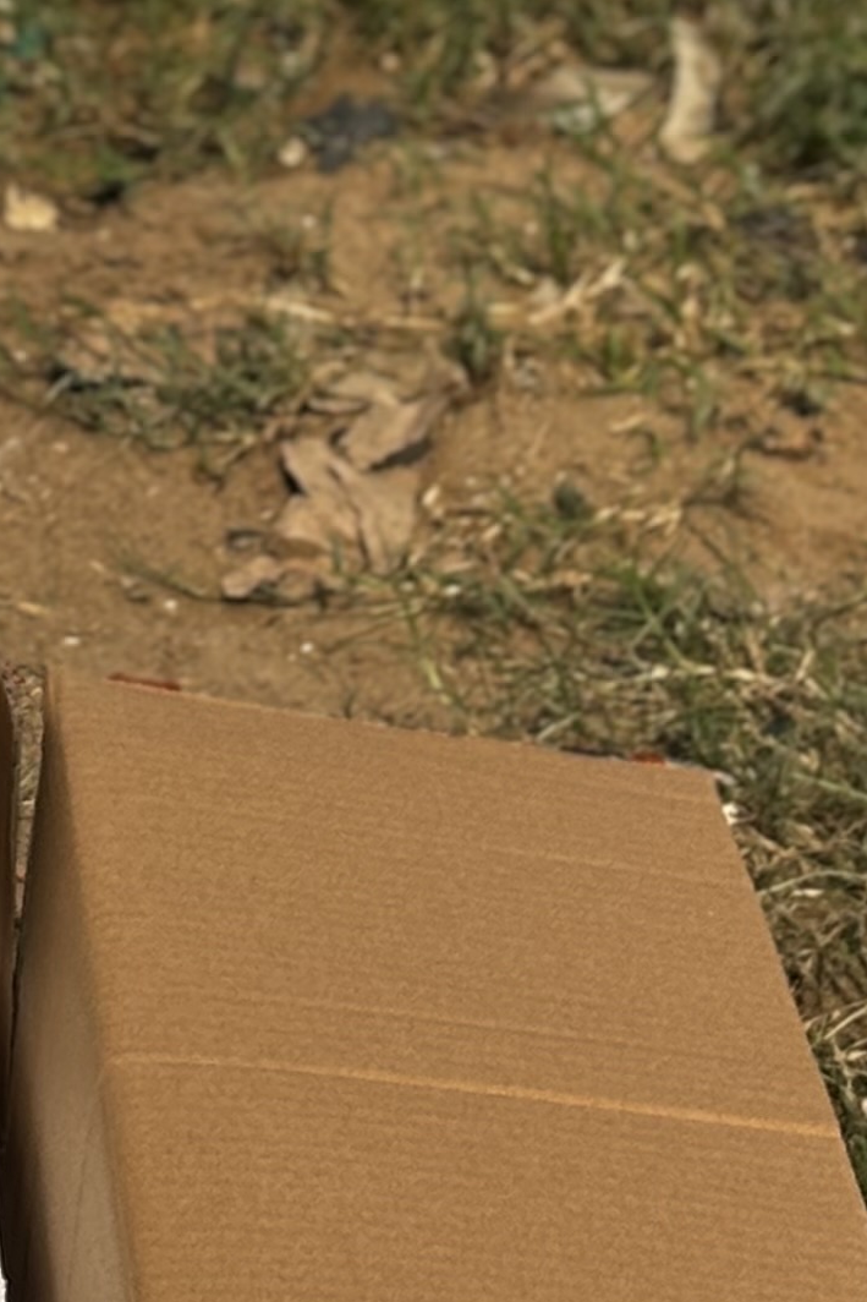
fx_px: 7407
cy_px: -1158
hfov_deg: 6.6
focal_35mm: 205
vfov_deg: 9.5
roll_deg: -1.4
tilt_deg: -15.8
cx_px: -630
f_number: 1.6
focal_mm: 5.96
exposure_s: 1/2513
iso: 40
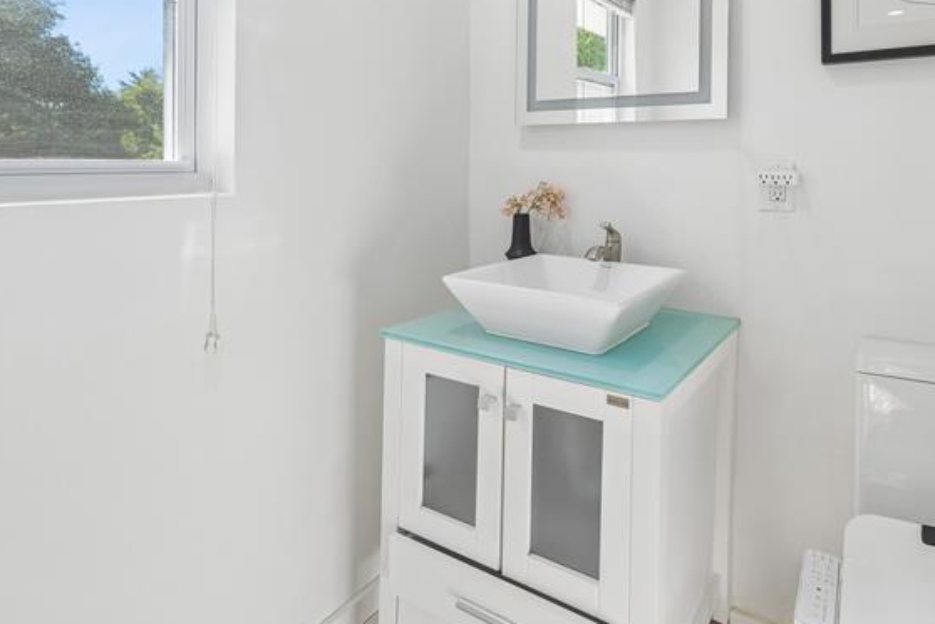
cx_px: 553
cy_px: 161
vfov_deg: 54.7
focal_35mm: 22
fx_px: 571
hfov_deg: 77.8
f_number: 5.6
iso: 160
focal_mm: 8.1
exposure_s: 1/40
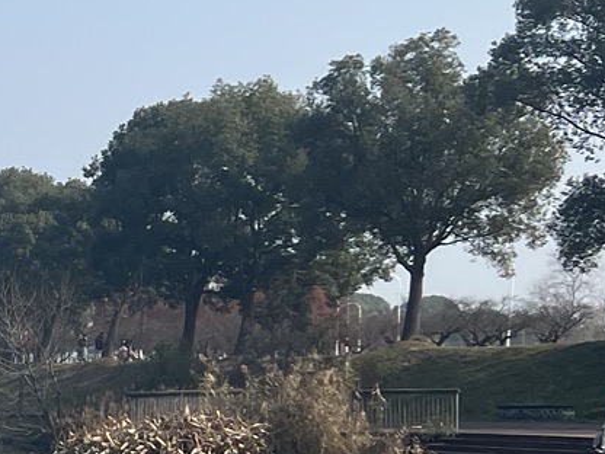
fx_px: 2185
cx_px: -532
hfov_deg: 13.8
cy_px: 501
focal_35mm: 125
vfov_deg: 11.7
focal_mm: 5.7
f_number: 1.5
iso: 50
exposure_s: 1/4274
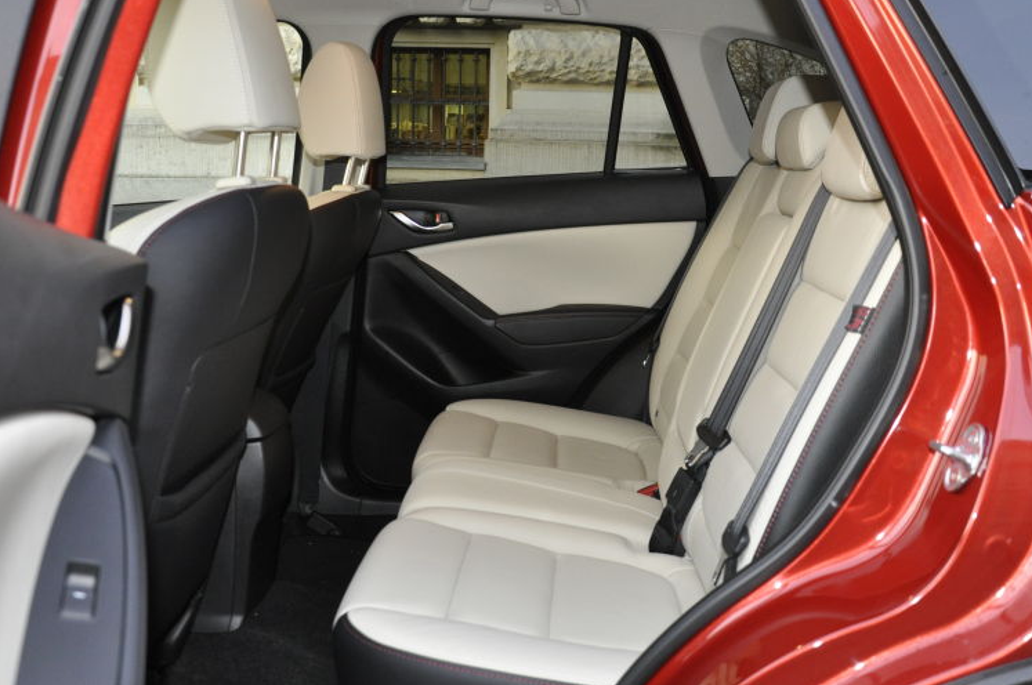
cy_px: 352
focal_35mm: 37
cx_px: 506
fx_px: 1059
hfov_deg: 51.9
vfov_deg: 35.8
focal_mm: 18
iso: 800
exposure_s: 1/60
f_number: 3.5
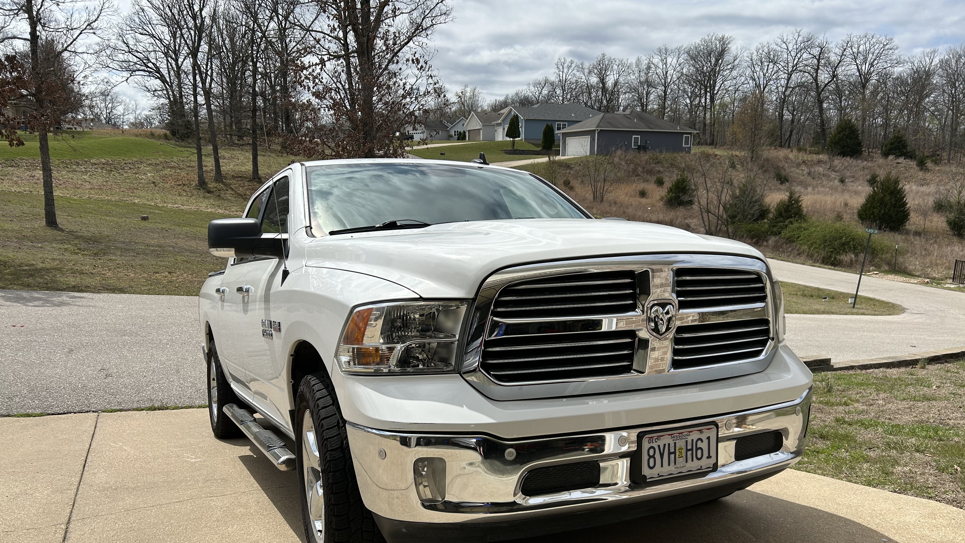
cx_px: 489
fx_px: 742
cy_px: 346
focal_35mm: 29
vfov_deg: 39.9
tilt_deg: -12.1
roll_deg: -0.7
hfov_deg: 66.1
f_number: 1.5
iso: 50
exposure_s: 1/6579
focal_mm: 5.7
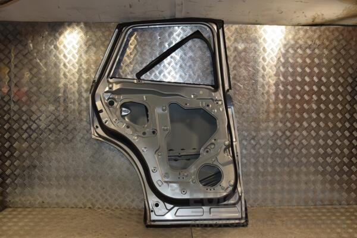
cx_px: 178
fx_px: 312
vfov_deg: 41.7
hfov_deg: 59.5
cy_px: 119
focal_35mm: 32
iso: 800
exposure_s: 1/200
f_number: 7.1
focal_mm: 21
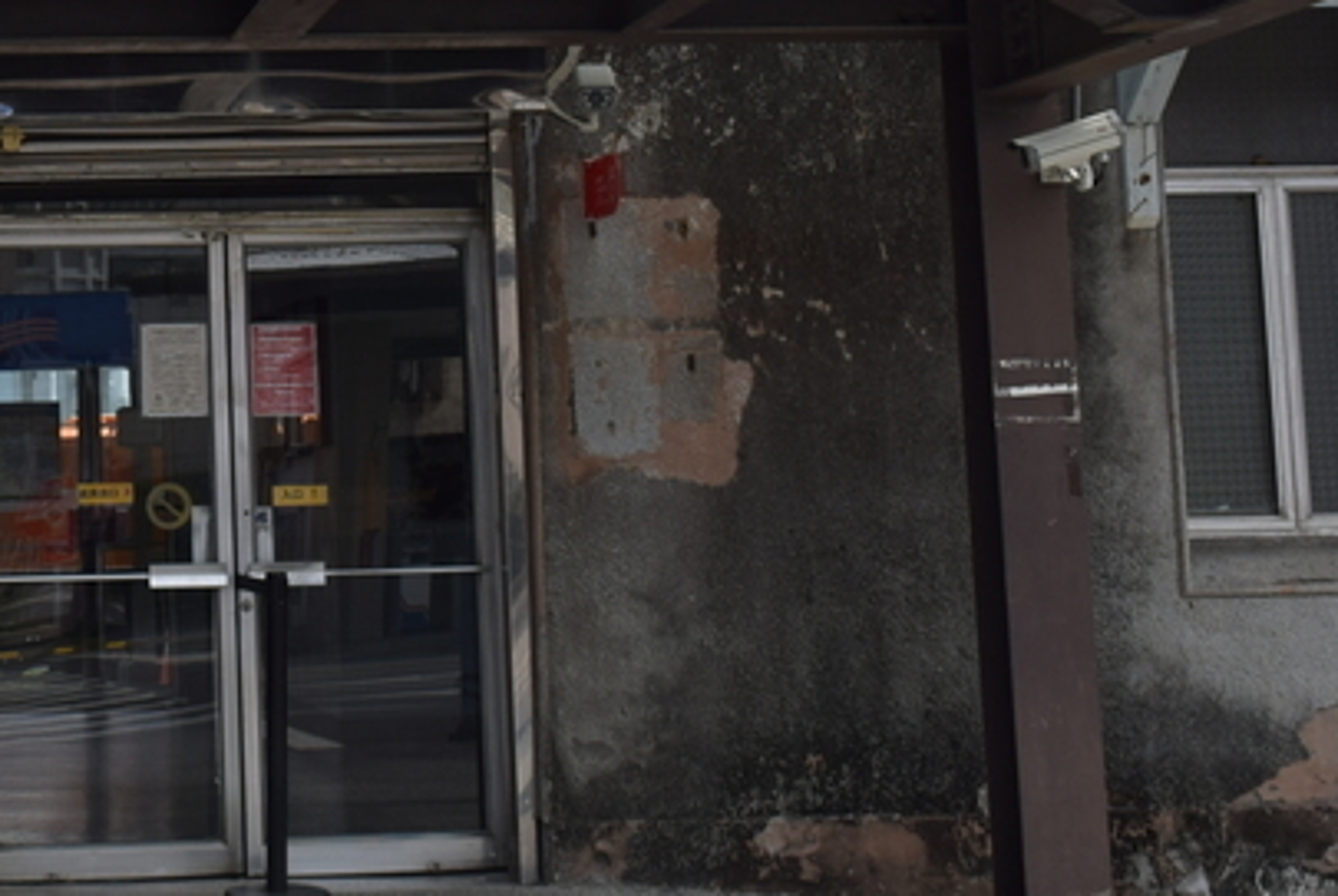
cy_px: 126
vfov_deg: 16.9
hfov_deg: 24.3
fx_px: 2976
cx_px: 36
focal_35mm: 80
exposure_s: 1/500
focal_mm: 18
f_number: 5.6
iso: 100
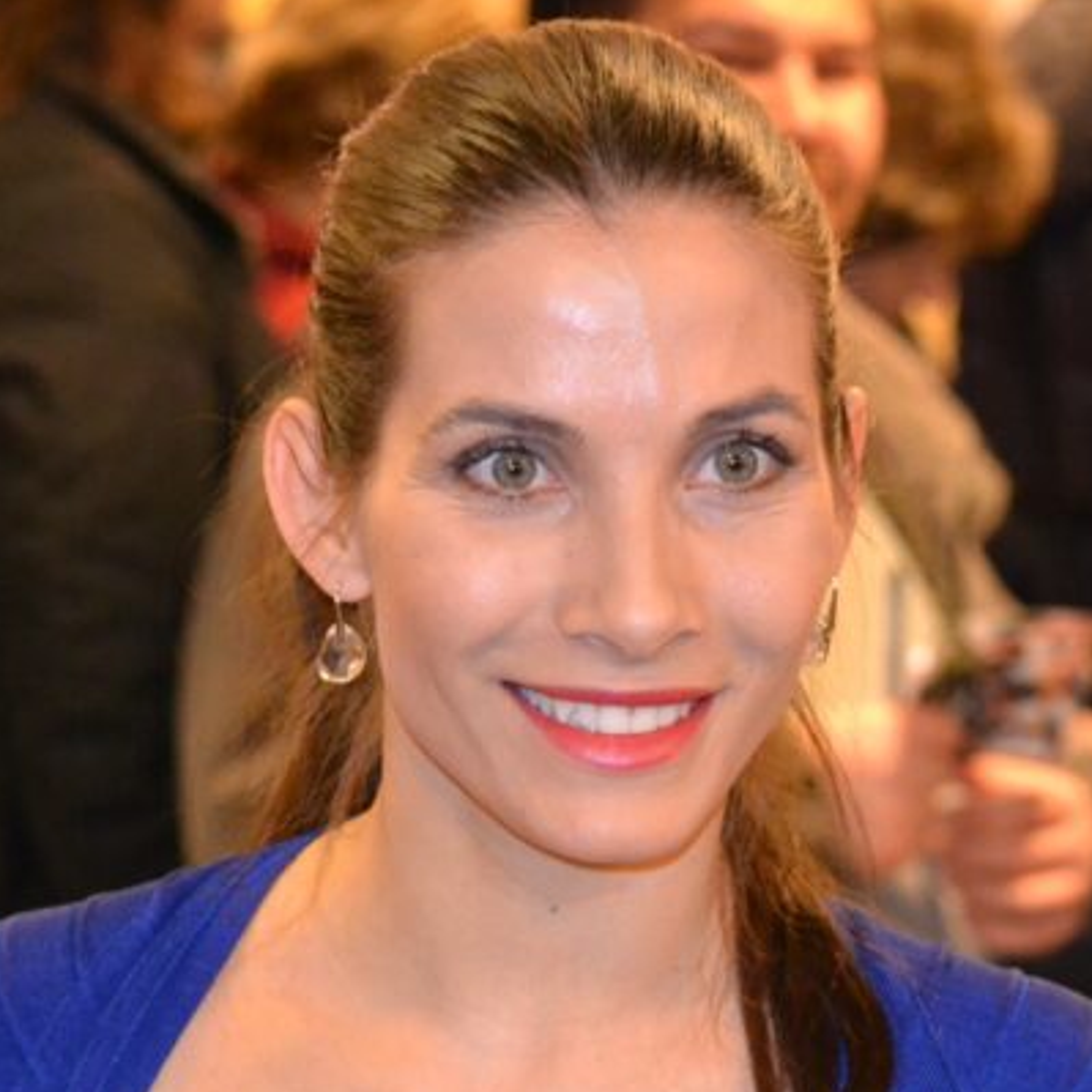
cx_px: 646
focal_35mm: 122
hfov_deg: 14.3
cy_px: 550
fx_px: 4354
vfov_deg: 14.3
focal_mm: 62
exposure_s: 1/60
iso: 3200
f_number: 4.5
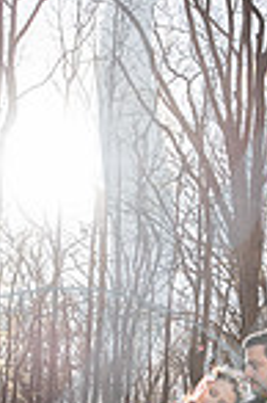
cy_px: 334
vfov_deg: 26.7
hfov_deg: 18.3
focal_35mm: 74
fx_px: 825
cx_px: 190
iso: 100
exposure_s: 1/800
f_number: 2.8
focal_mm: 24
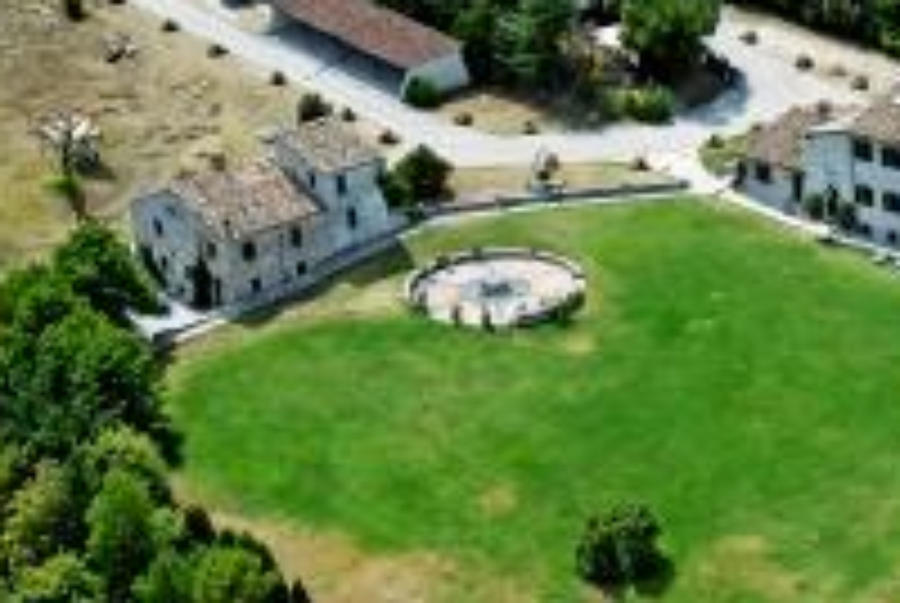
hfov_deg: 14.3
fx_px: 3530
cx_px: 891
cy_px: 418
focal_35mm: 141
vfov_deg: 9.8
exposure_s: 1/320
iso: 100
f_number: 7.1
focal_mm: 42
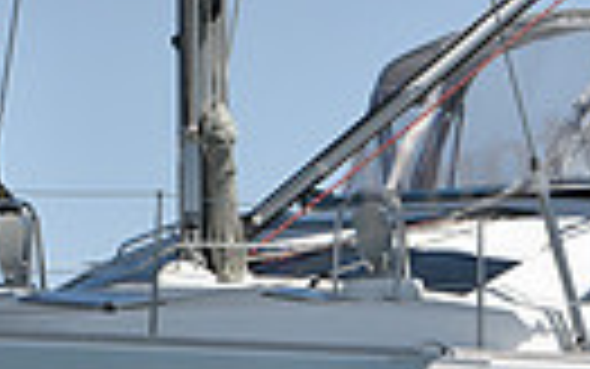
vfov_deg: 2.0
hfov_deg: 3.2
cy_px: 421
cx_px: 122
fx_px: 10504
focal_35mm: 653
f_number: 8
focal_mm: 145
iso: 320
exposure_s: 1/800
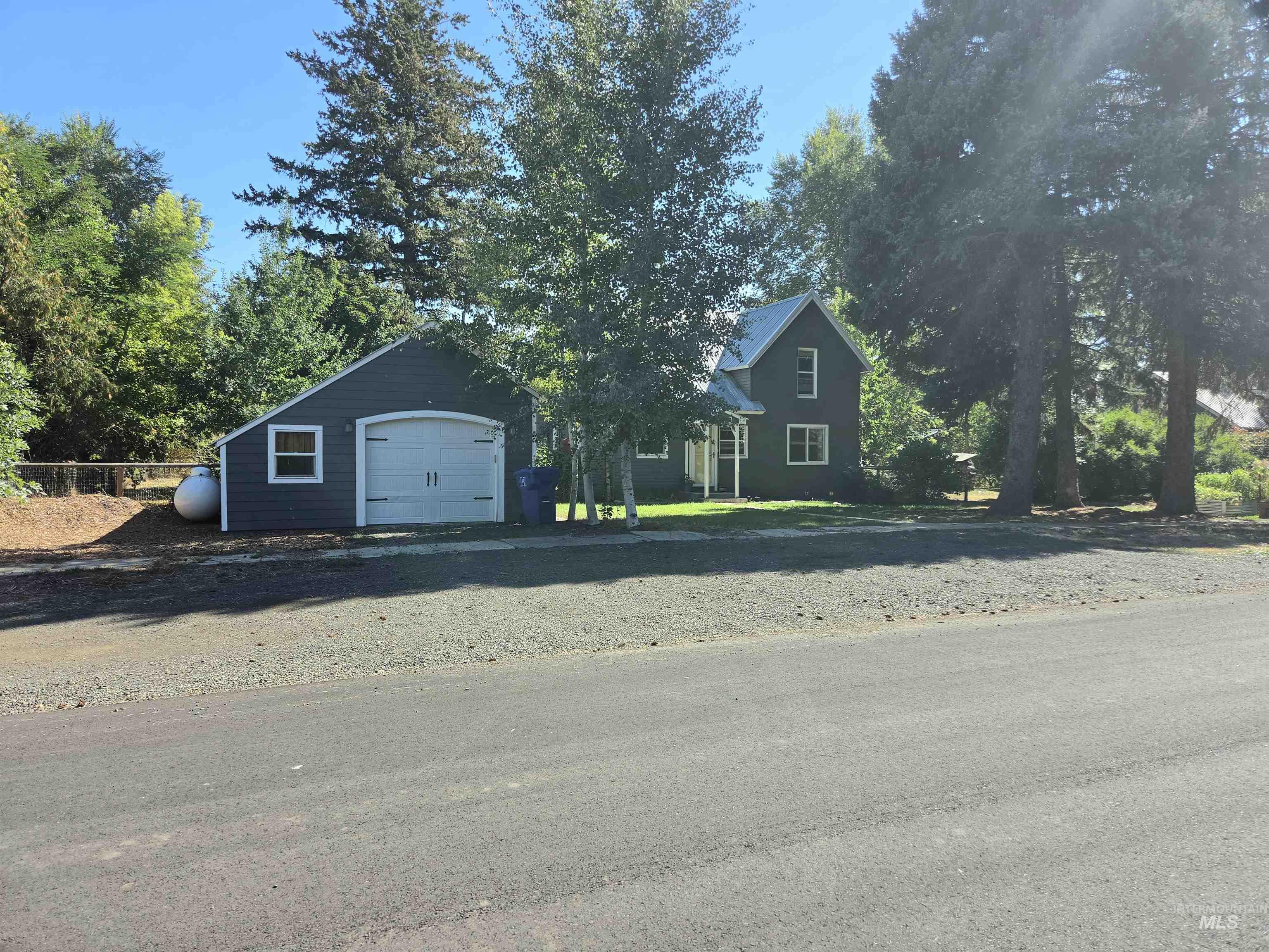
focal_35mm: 23
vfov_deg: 58.9
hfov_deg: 73.9
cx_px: 634
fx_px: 843
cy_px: 476
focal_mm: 5.4
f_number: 1.8
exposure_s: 1/2500
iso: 80
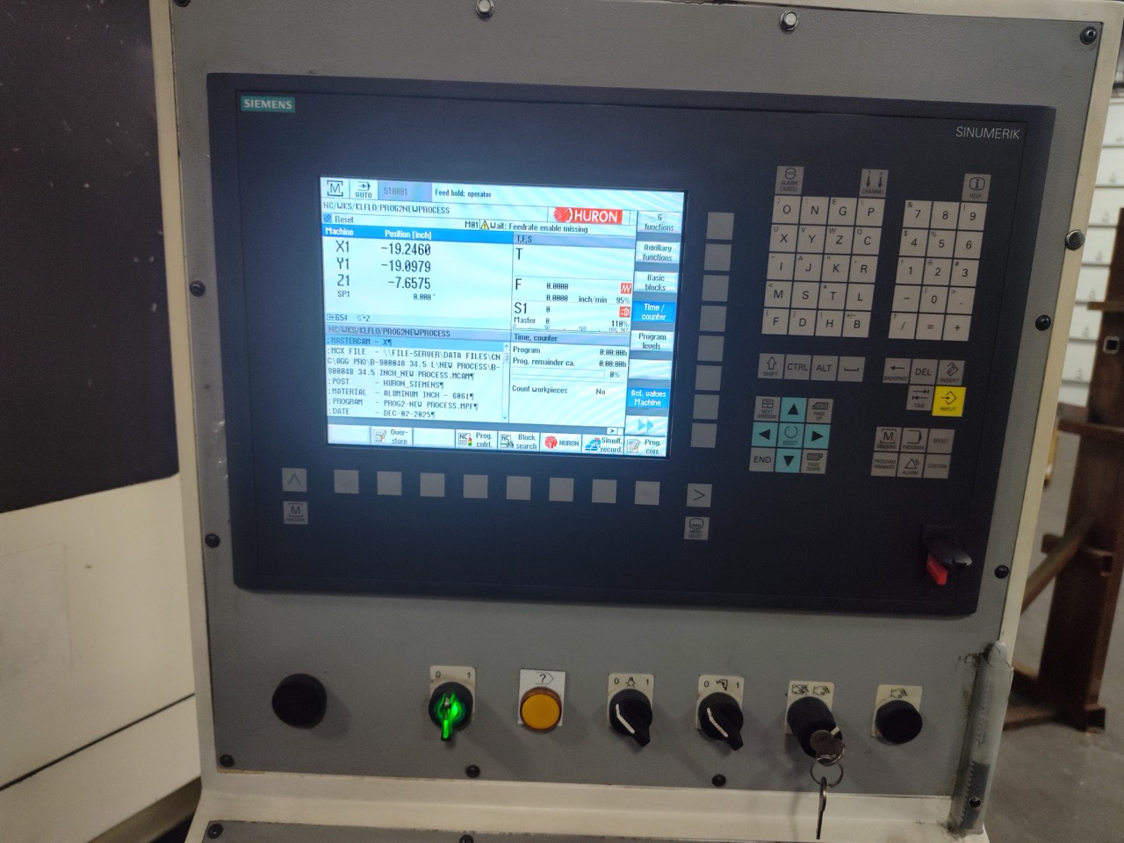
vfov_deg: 58.9
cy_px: 422
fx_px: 747
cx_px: 562
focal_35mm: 23
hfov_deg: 73.9
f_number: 1.8
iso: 377
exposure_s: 1/120
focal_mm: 5.56
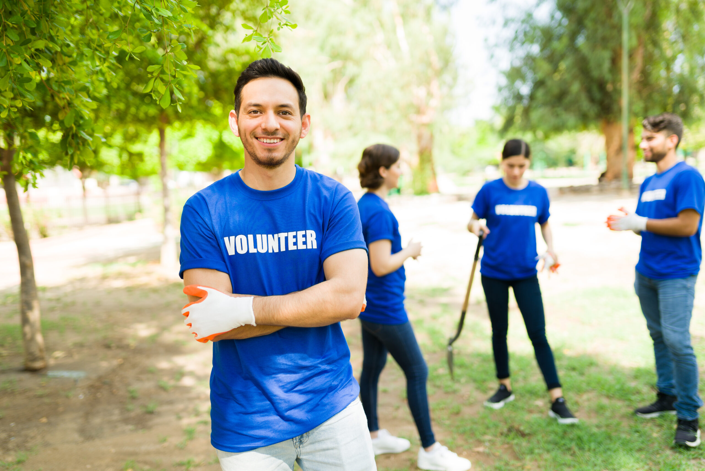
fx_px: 686
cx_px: 352
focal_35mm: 35
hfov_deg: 54.4
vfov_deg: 37.9
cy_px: 236
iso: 100
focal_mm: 35
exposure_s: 1/640
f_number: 1.8
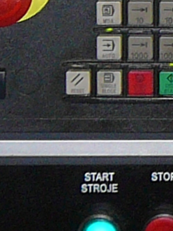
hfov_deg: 5.4
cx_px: 287
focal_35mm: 271
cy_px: -194
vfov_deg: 7.1
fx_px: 1807
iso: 100
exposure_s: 1/30
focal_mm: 5.2
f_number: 2.8
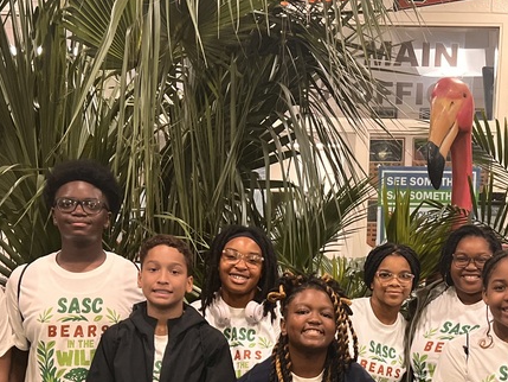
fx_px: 910
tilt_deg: -8.1
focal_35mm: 62
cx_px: 352
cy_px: 349
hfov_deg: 30.9
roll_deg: -1.9
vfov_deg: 23.0
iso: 320
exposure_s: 1/60
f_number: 1.5
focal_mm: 5.7
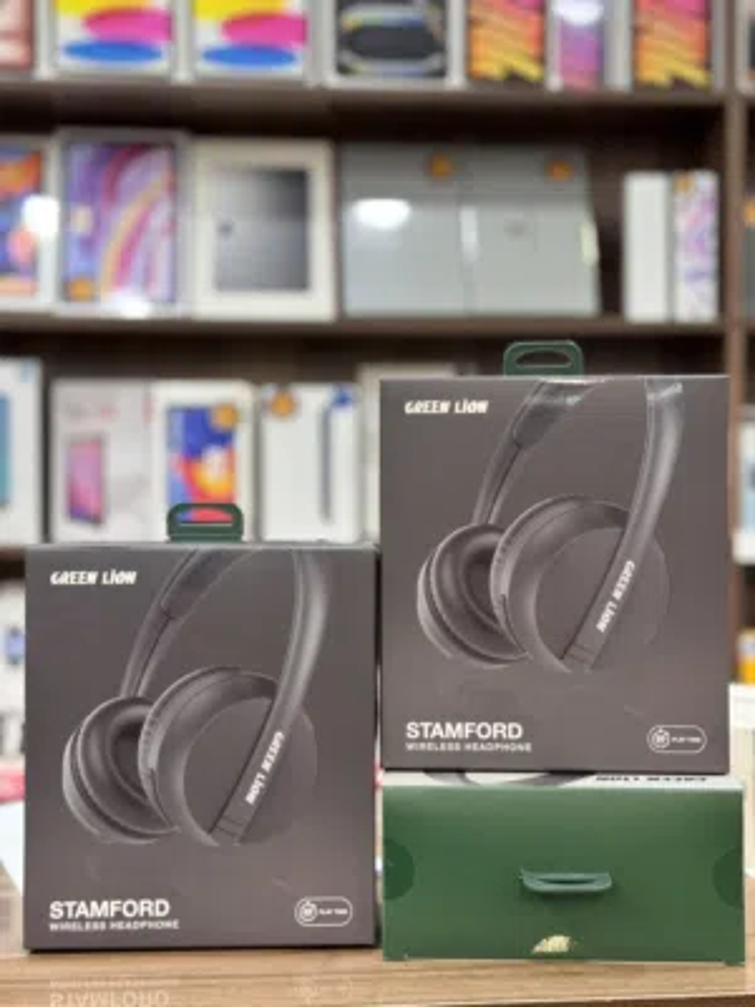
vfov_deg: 39.7
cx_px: 378
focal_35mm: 48
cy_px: 504
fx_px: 1396
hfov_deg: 30.3
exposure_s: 1/50
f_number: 1.78
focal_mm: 6.76
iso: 100
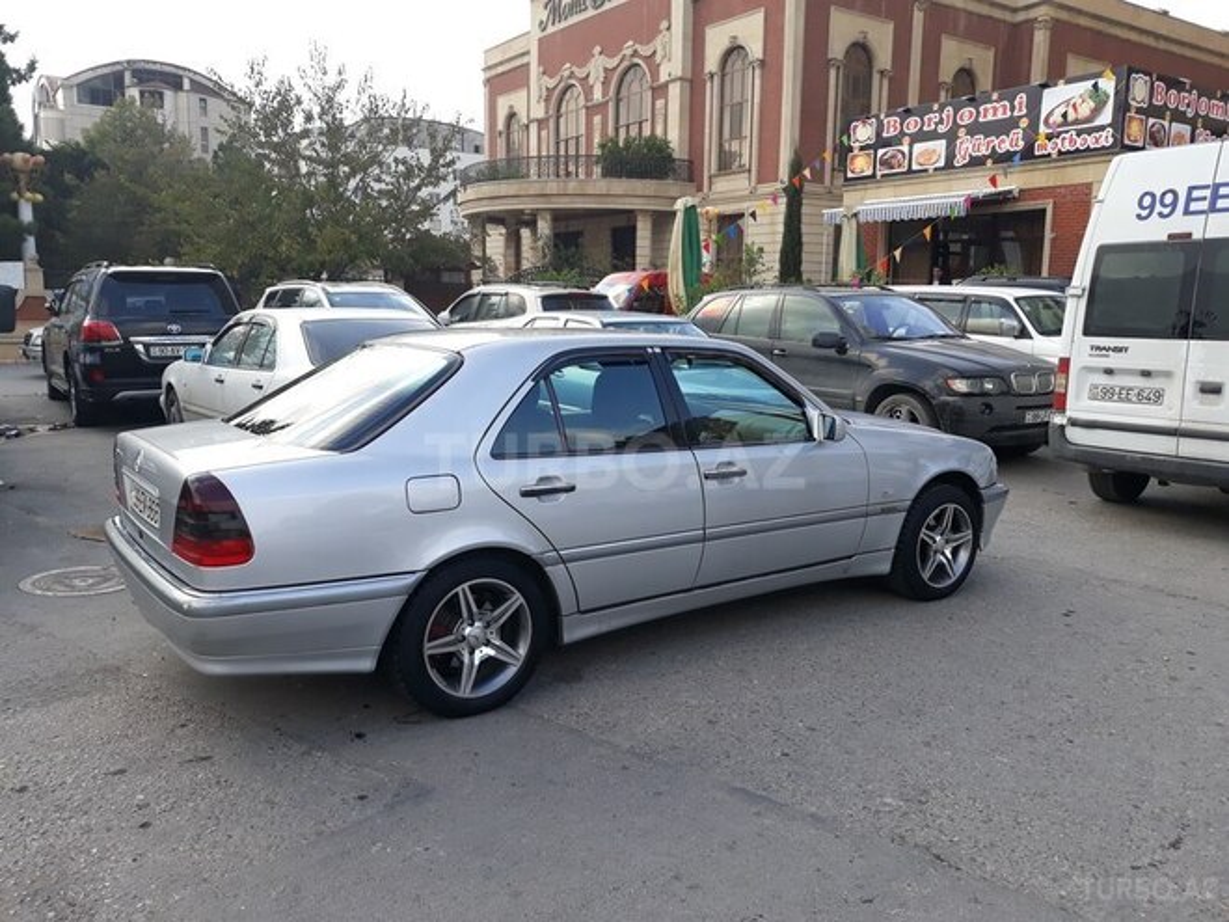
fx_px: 959
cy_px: 461
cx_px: 614
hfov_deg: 65.3
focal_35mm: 27
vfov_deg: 51.4
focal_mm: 3.71
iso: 40
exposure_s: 1/334
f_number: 1.7
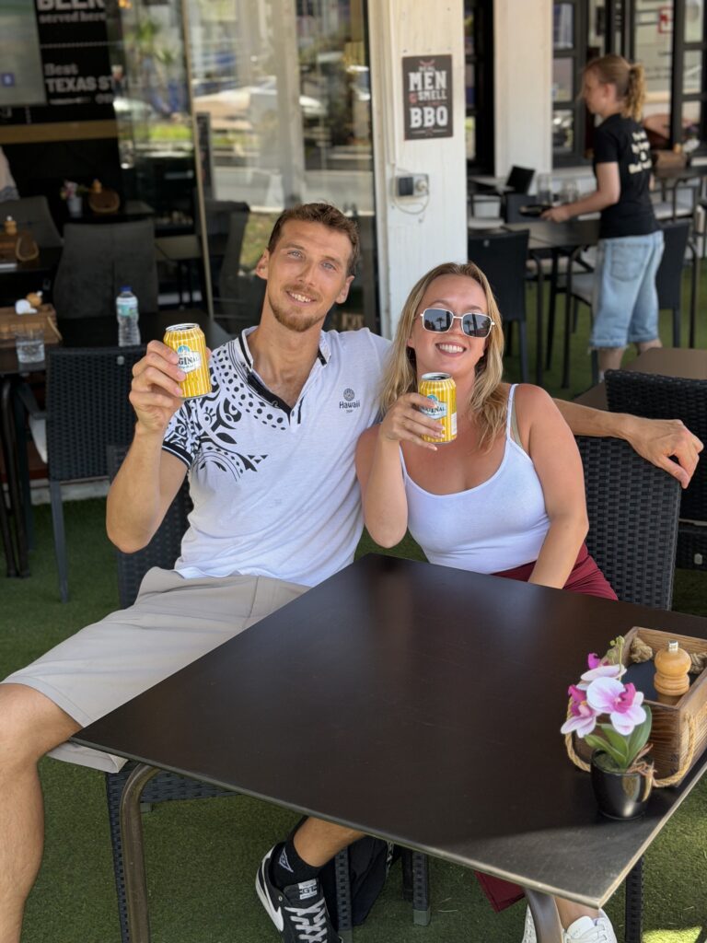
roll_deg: +2.6
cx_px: 354
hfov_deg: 30.3
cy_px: 472
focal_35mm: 48
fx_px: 1307
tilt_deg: -19.0
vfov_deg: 39.7
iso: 64
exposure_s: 1/574
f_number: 1.78
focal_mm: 6.76
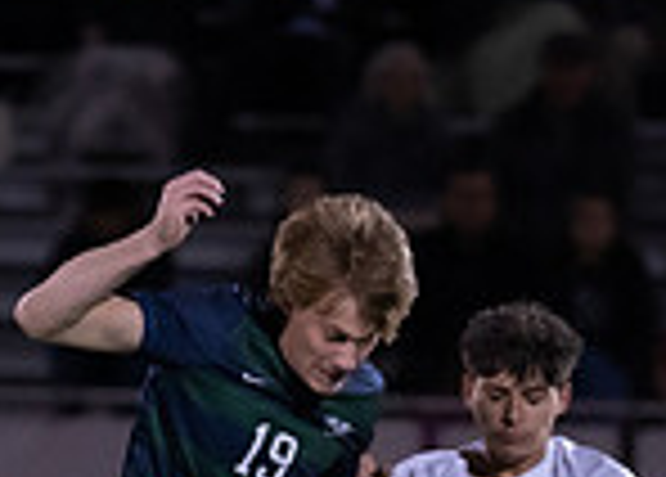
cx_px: 241
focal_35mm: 1118
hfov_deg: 1.8
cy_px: 915
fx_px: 21166
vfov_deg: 1.3
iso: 2500
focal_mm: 200
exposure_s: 1/1000
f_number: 2.8
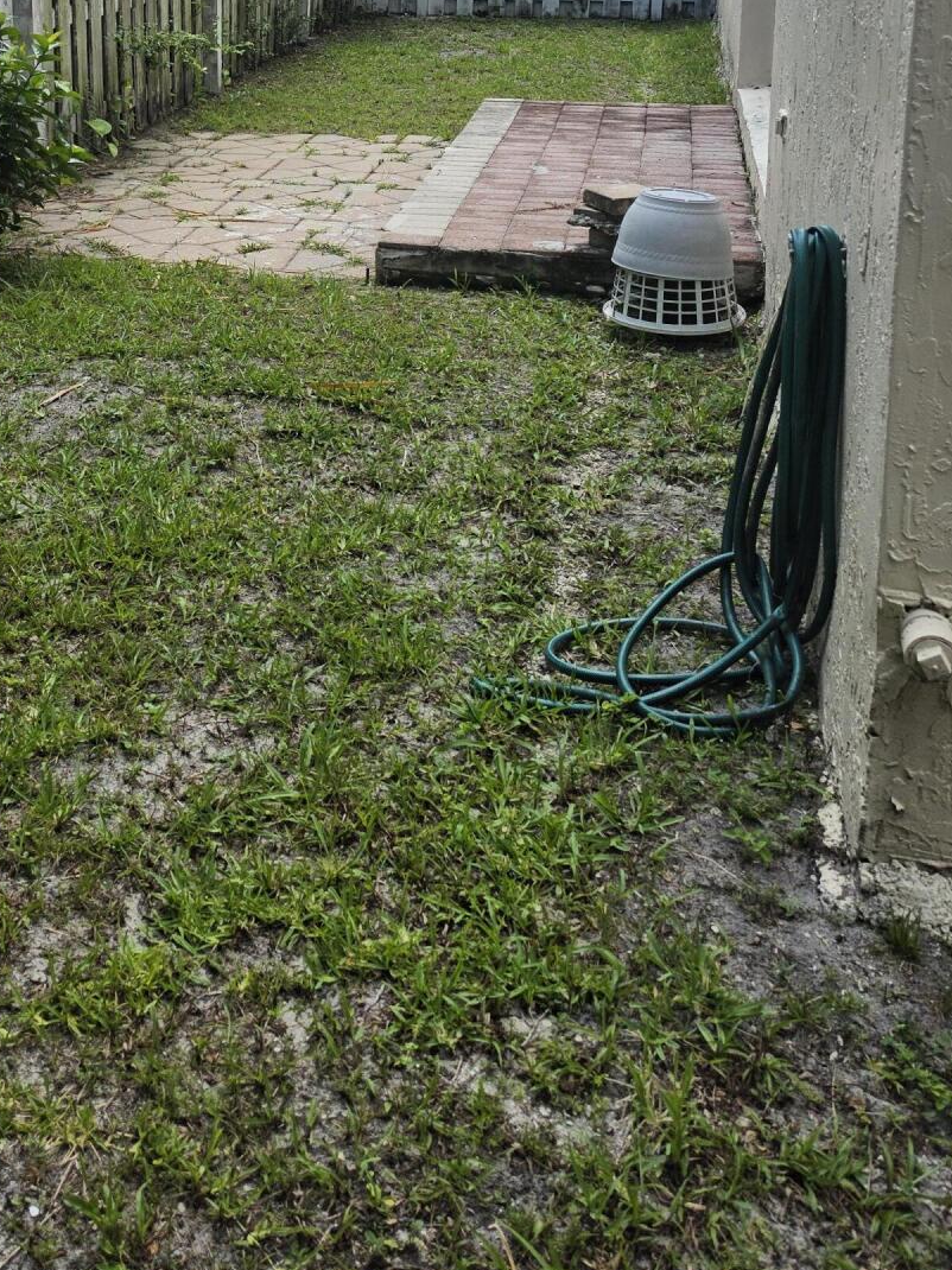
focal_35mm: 43
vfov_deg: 40.4
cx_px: 208
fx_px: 1577
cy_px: 120
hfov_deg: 32.8
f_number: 1.4
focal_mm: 6.5
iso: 64
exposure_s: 1/7058
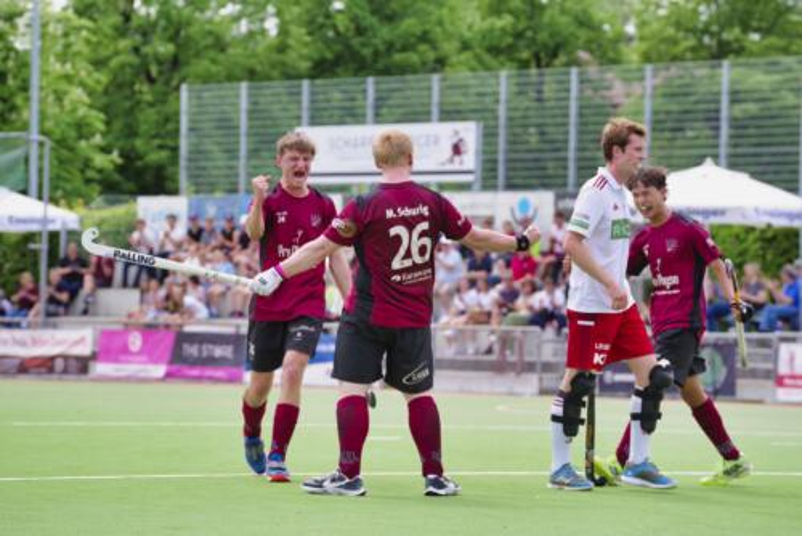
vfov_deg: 6.6
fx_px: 4681
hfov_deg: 9.8
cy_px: 268
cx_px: 401
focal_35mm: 210
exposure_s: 1/2000
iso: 1600
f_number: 7.1
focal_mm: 210
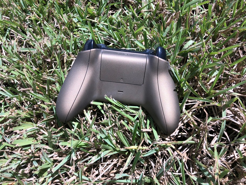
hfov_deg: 63.4
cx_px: 123
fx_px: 199
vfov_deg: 49.7
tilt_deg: -68.6
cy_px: 92
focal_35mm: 28
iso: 20
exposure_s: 1/1869
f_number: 1.8
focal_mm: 4
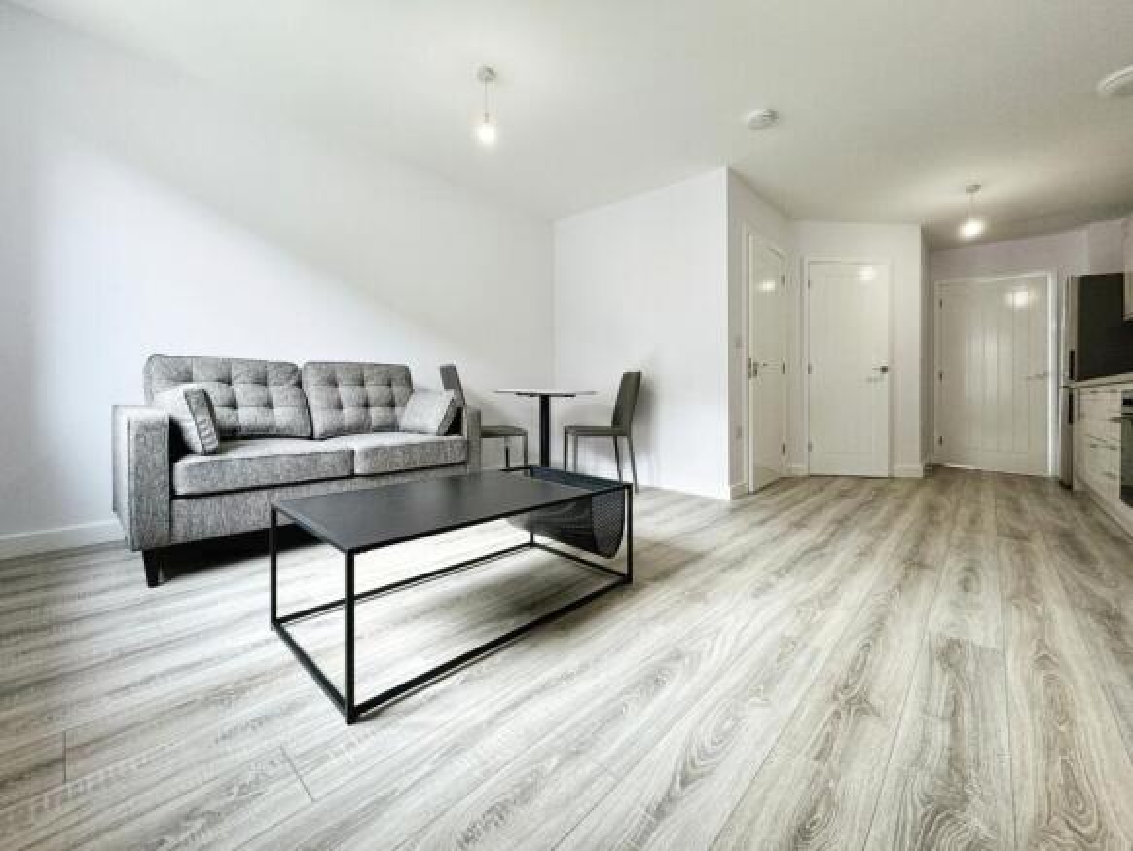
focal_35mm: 14
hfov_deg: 102.0
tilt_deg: -2.6
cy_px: 426
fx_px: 458
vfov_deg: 85.7
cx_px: 566
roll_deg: -0.3
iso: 125
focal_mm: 2.22
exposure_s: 1/100
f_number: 2.2
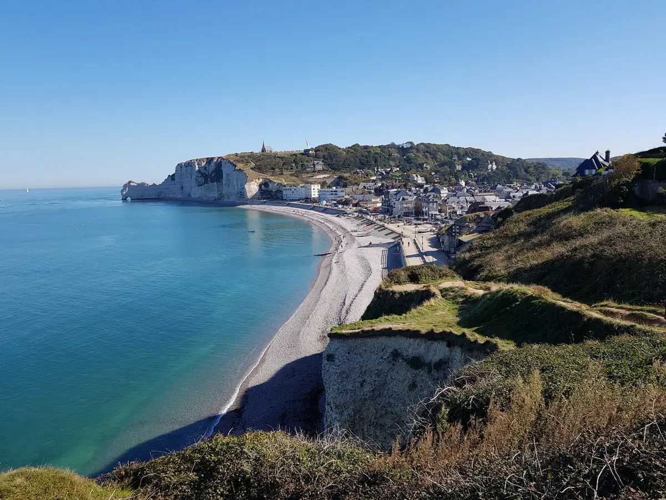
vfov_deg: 53.1
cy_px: 250
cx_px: 333
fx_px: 500
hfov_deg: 67.3
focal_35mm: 26
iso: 40
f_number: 1.7
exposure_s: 1/1664
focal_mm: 4.3
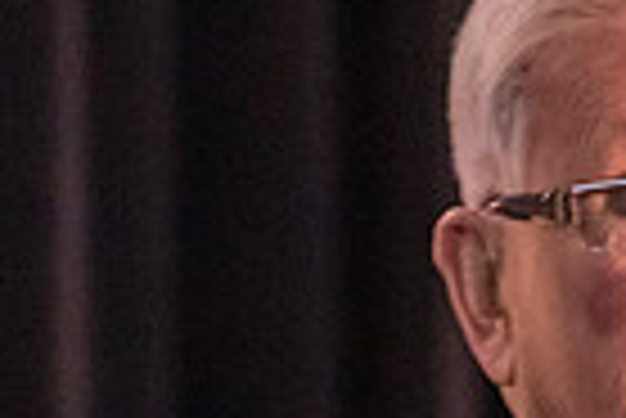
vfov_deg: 1.4
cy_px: 551
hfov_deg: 2.1
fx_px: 17424
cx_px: 833
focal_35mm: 1001
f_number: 5
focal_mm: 160
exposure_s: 1/60
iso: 6400
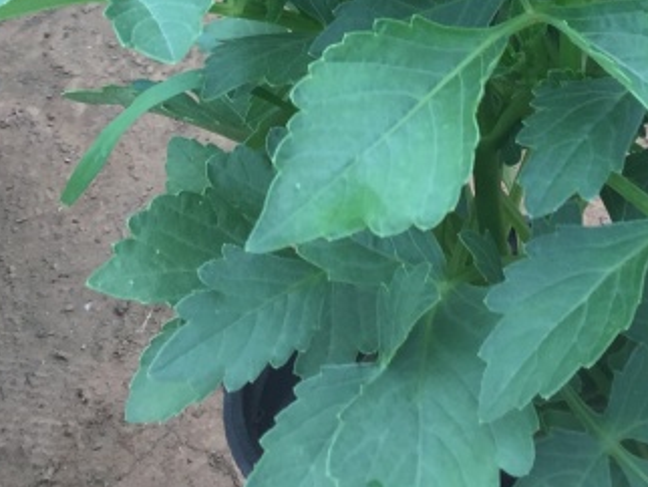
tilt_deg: -34.8
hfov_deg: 20.3
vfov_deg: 13.5
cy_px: -436
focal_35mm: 96
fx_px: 1798
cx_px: 489
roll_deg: -0.4
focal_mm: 4.15
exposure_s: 1/253
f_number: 2.2
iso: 32
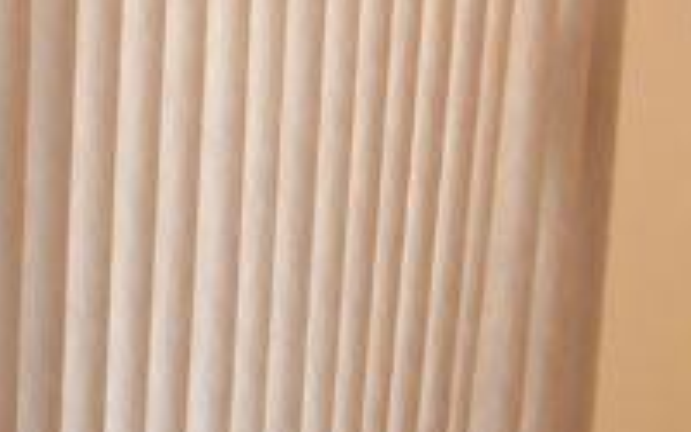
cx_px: -183
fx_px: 2241
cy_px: 83
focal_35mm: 119
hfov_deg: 16.6
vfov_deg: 11.0
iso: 125
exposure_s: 1/30
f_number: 3
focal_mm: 5
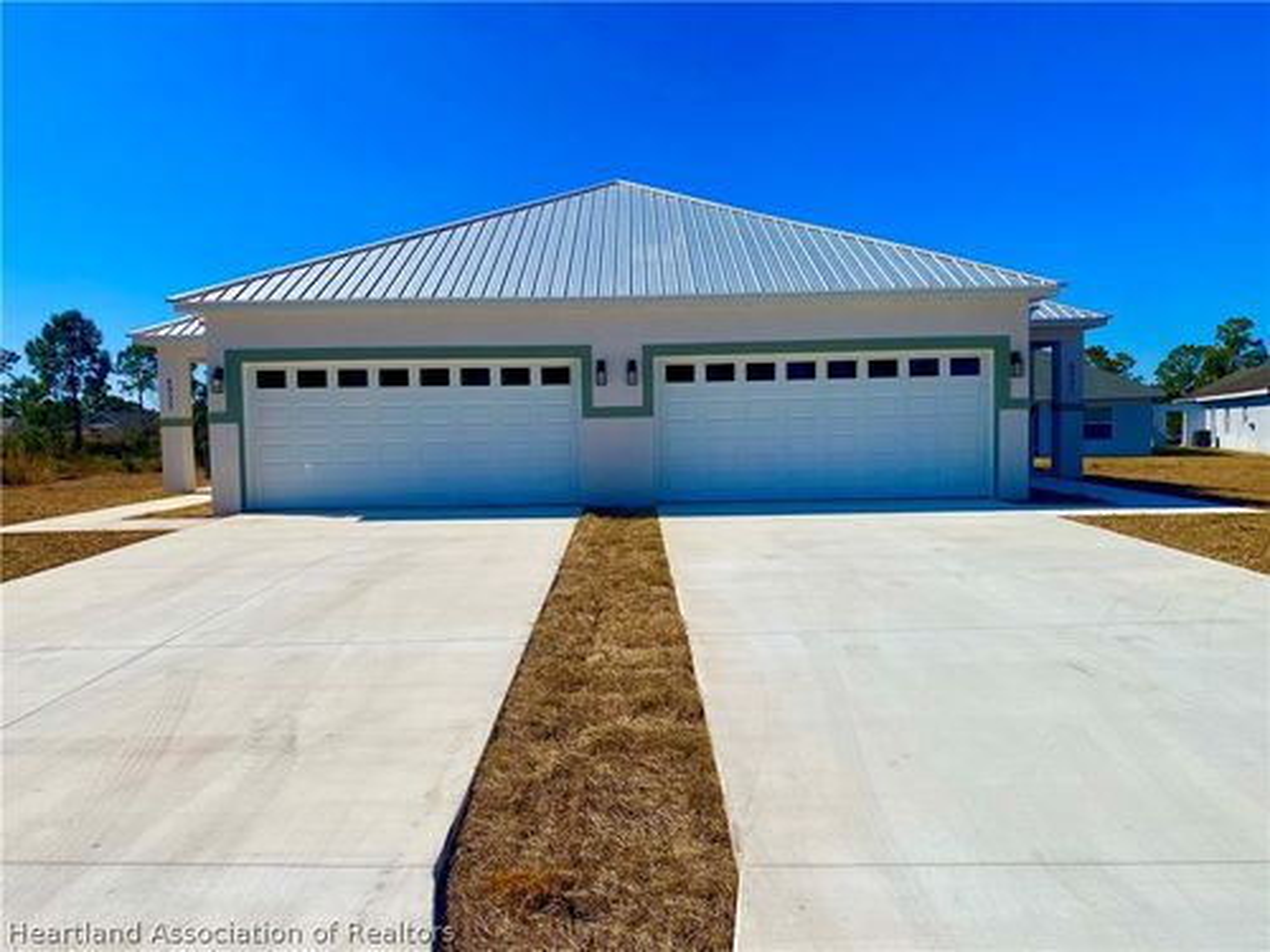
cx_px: 635
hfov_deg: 67.3
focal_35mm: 26
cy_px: 476
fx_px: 954
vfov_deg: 53.1
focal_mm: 4.25
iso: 32
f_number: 1.8
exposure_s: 1/7194
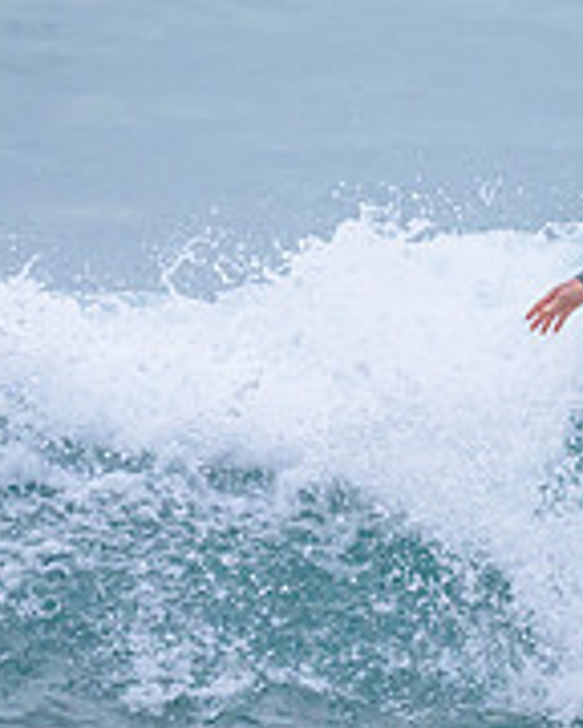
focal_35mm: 3320
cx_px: 1142
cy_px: 535
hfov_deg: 0.5
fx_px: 71606
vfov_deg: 0.6
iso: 2200
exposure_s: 1/1600
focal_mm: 800
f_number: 6.3
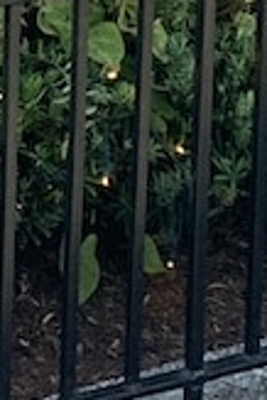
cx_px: -361
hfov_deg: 8.5
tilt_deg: -4.4
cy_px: -493
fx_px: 1654
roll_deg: +0.6
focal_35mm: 149
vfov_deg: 11.8
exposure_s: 1/237
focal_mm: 4.25
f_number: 1.8
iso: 25
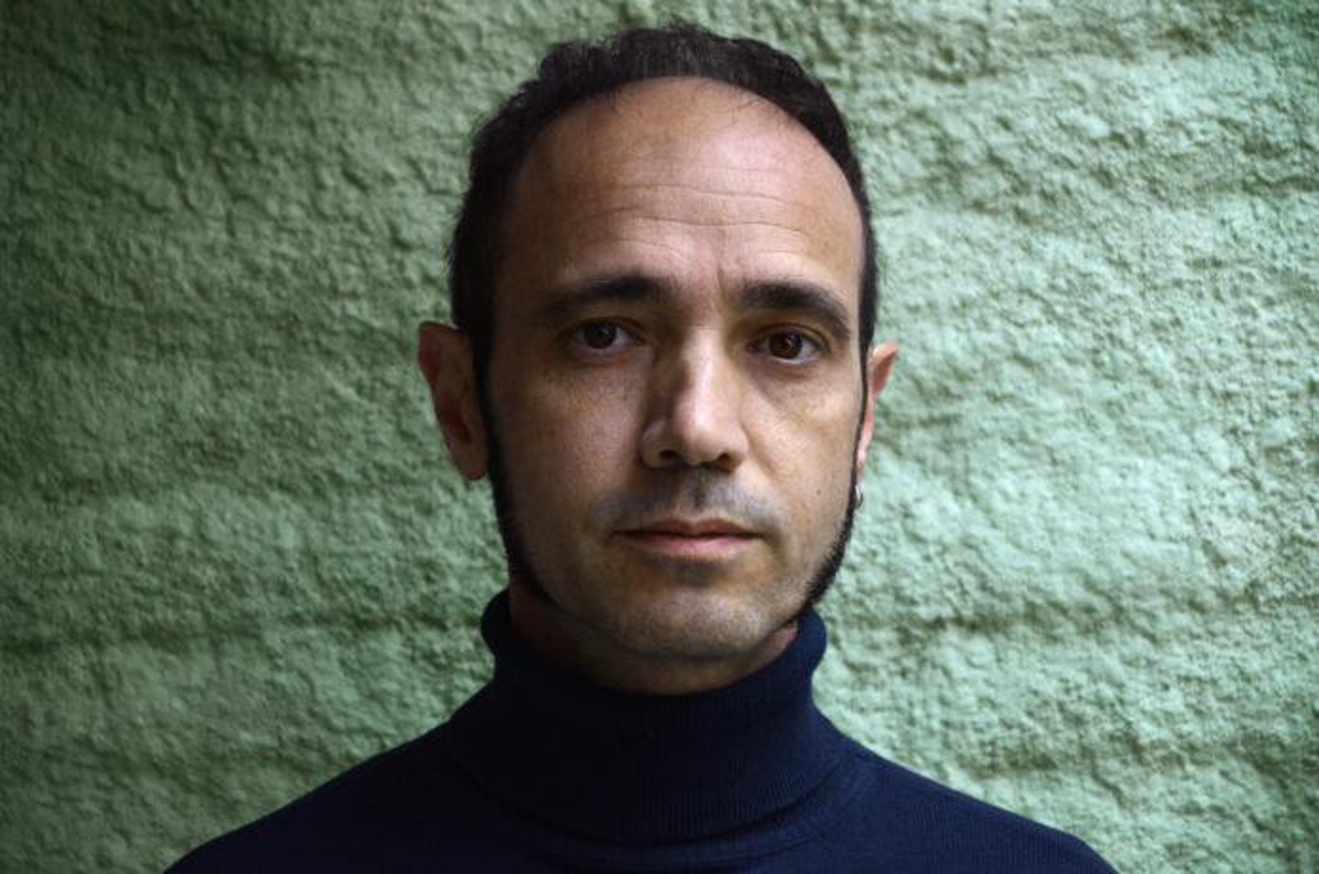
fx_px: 5759
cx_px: 660
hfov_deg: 13.1
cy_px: 437
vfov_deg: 8.7
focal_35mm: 158
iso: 1000
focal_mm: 105
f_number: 5.6
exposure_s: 1/50
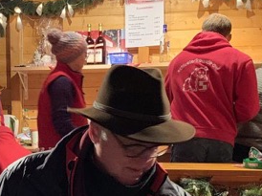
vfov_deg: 18.6
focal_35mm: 76
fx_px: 575
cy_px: 219
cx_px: 62
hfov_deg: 25.3
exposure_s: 1/25
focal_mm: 4.25
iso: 400
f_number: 1.8
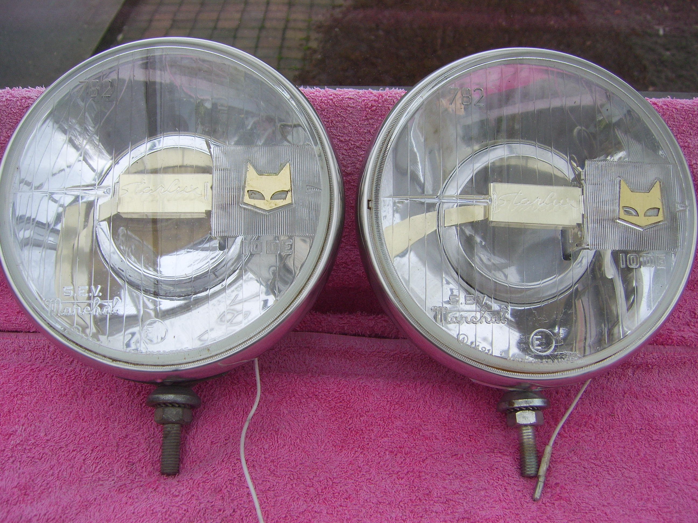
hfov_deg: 49.0
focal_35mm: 38
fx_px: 766
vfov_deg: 37.7
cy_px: 262
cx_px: 349
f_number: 3.2
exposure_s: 1/80
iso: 50
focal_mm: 7.8
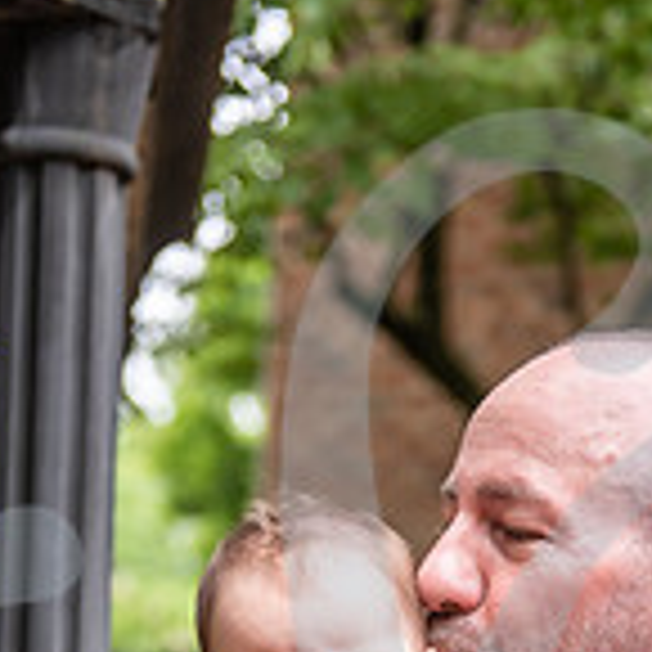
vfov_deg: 13.2
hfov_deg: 13.7
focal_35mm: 127
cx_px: 432
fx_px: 2706
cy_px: 868
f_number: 2.8
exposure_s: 1/800
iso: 200
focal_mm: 48
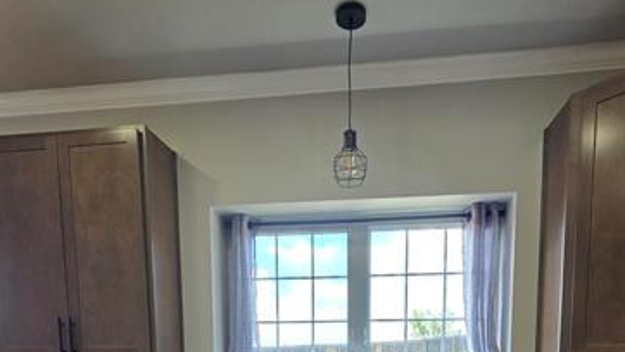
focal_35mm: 25
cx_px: 325
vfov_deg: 38.0
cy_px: 391
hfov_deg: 74.0
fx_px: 414
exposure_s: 1/120
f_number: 2.2
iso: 64
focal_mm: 2.2
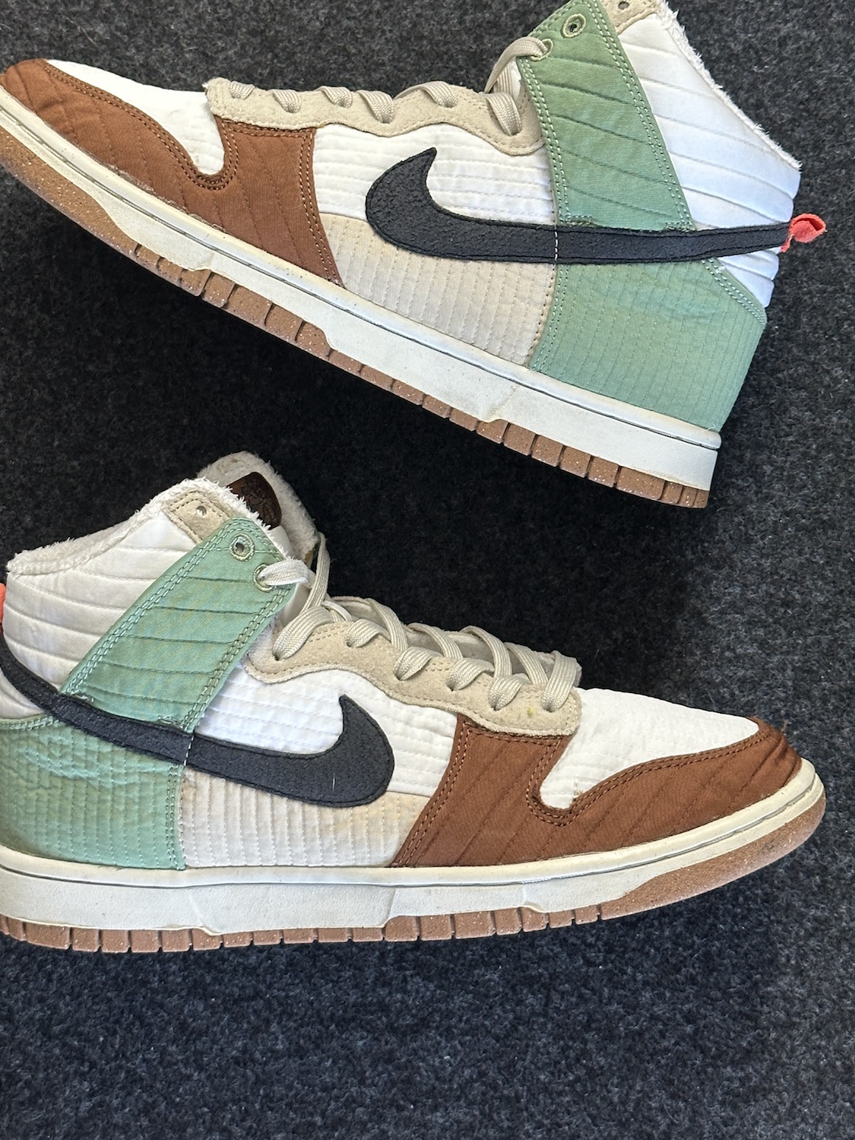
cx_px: 387
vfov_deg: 31.1
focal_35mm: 62
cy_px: 487
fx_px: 2042
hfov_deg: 23.6
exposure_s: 1/50
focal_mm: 6.86
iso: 250
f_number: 1.78
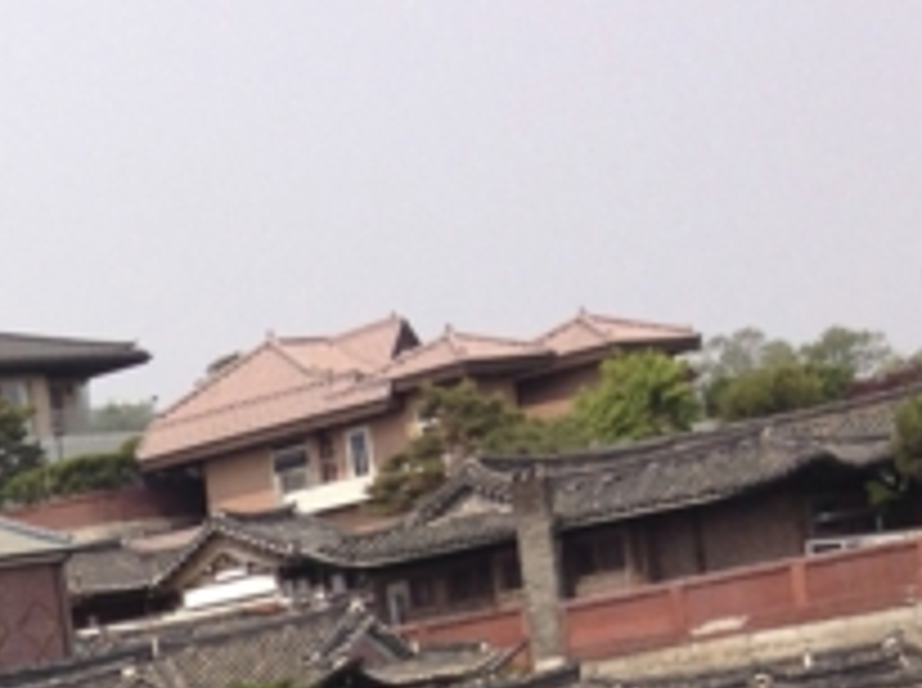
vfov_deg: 10.8
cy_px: 1205
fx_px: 3430
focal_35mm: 129
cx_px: -733
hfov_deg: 13.7
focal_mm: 4.12
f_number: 2.4
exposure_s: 1/1355
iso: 50
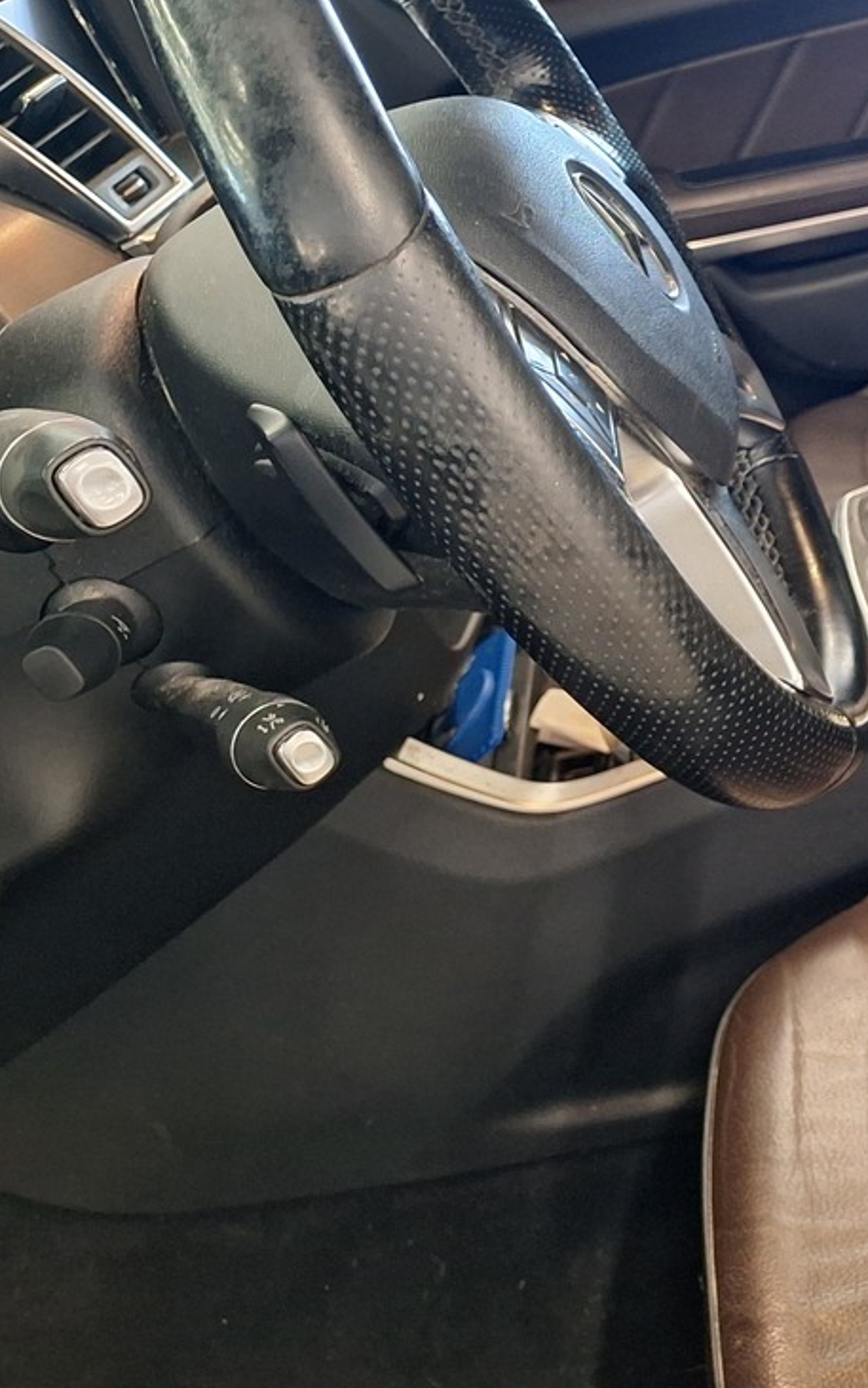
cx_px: 1352
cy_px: 378
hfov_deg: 21.7
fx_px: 1816
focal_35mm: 48
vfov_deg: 40.8
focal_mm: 5.54
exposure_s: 1/33
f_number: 1.8
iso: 320
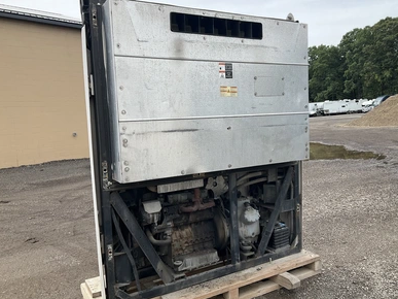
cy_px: 146
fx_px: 345
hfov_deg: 60.0
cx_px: 201
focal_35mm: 30
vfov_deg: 46.8
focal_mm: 3
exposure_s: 1/1076
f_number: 1.8
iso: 25
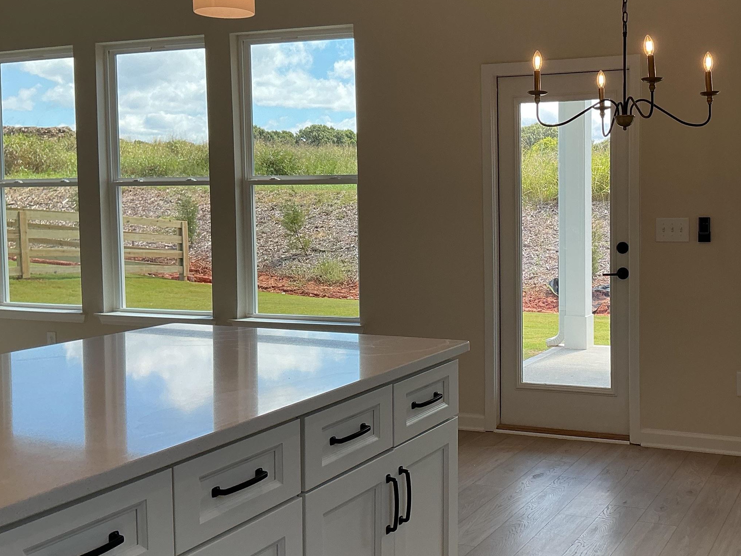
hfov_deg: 42.0
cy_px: 259
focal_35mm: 44
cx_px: 531
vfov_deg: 32.9
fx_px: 942
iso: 25
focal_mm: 3
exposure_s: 1/265
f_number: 1.8
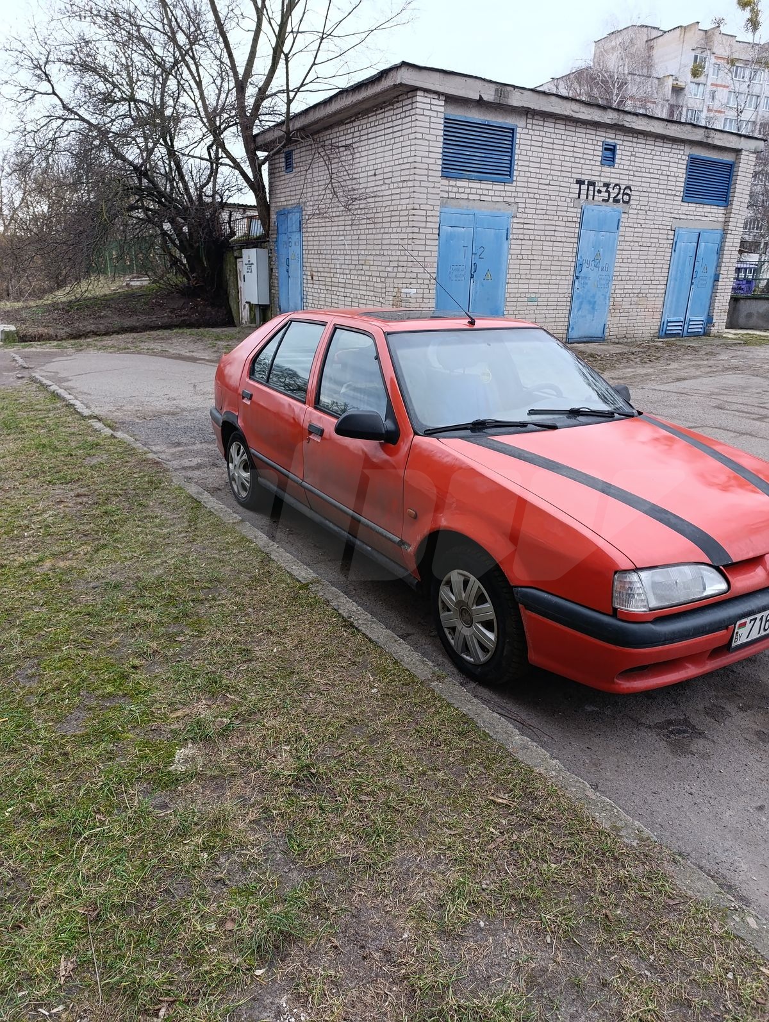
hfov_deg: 59.0
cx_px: 384
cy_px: 511
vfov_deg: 73.8
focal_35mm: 23
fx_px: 680
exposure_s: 1/100
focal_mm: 6.14
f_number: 1.6
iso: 100
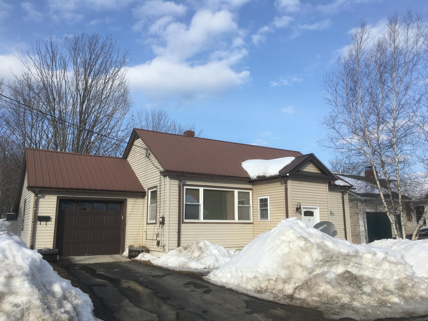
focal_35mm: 29
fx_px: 359
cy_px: 160
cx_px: 214
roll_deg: +0.1
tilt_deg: +9.6
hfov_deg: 61.7
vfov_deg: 48.2
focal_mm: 4.15
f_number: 2.2
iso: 25
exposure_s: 1/1637
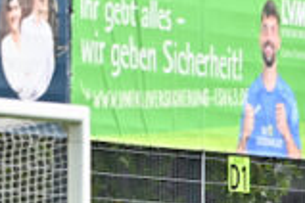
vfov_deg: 1.5
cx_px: 512
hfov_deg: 2.3
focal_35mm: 901
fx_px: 7633
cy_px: 298
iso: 320
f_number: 5
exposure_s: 1/2000
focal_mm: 140
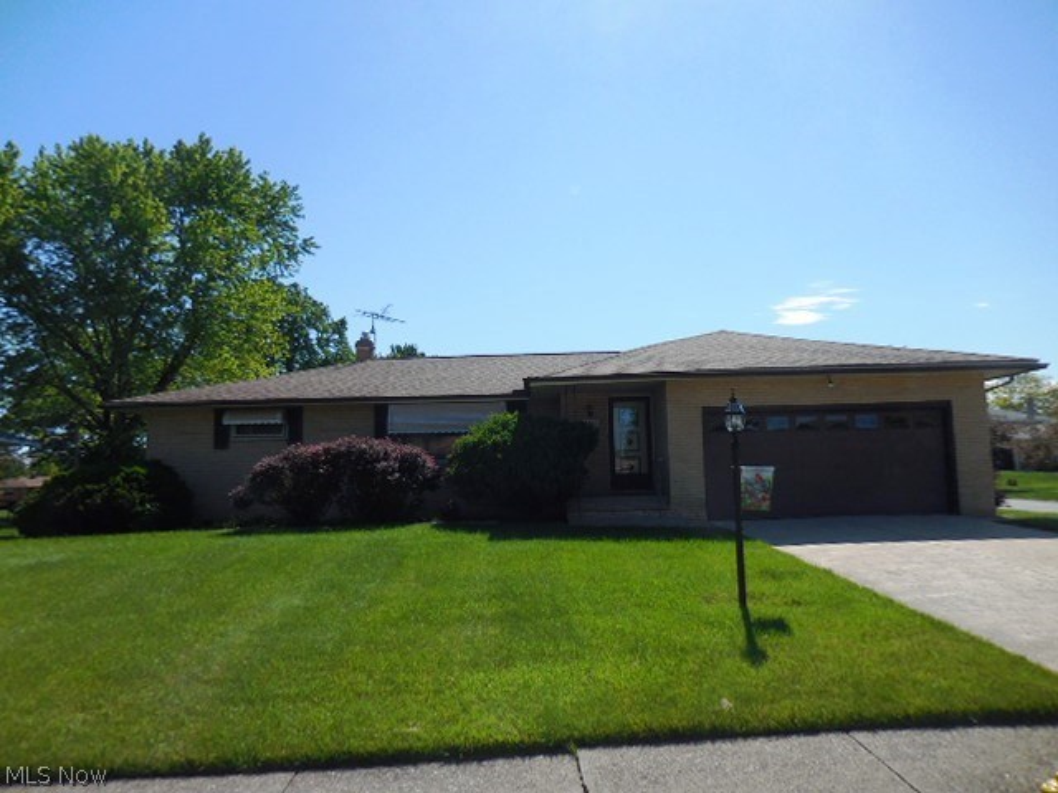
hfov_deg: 69.4
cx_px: 529
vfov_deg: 54.9
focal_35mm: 25
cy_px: 396
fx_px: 764
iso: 125
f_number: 6.6
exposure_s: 1/640
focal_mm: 4.5
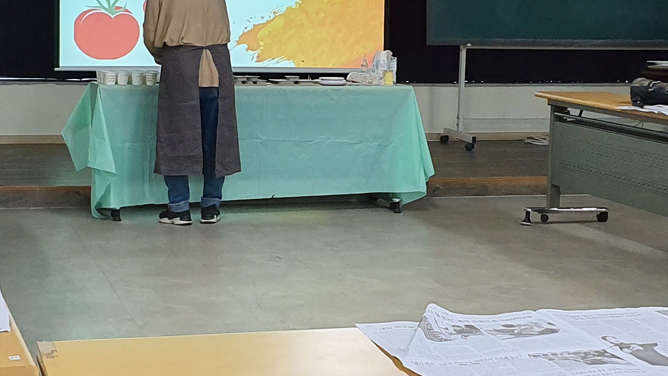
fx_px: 1470
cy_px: 111
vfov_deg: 14.5
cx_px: 420
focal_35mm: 83
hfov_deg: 25.5
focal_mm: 4.32
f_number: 2.4
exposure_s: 1/120
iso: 200
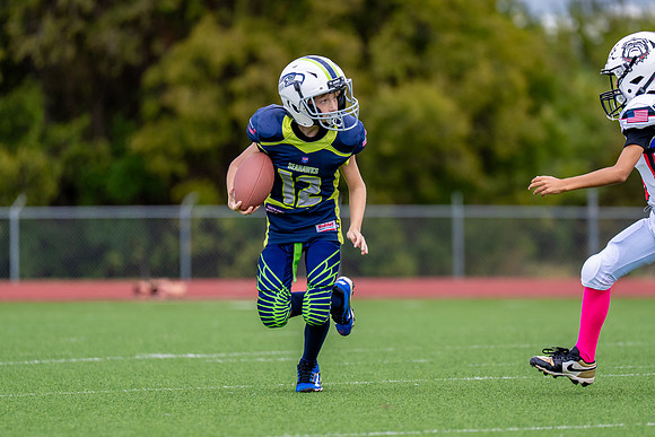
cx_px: 396
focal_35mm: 345
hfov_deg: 6.0
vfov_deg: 4.0
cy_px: 183
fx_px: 6282
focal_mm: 200
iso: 400
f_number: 2.8
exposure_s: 1/3200
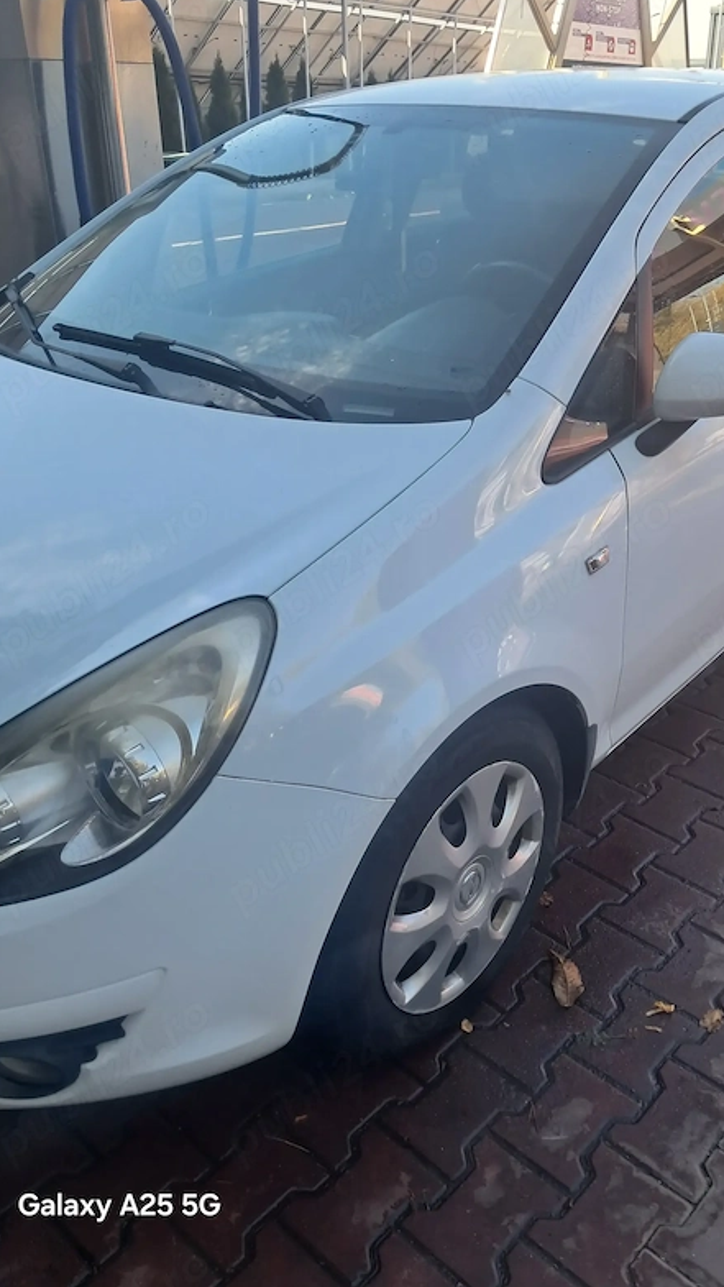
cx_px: 448
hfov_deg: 38.7
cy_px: 632
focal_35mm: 30
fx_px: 1024
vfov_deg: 64.3
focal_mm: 4
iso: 50
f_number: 1.8
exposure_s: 1/128
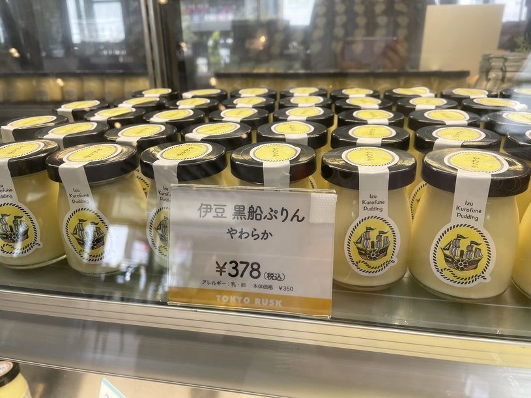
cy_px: 199
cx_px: 266
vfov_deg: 53.1
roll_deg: +2.2
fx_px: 399
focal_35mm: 26
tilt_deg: -19.9
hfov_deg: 67.3
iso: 32
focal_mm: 4.2
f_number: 1.6
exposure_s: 1/265
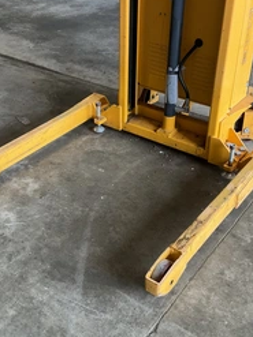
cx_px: 109
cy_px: 162
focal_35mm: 47
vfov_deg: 40.4
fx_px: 458
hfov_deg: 30.8
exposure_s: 1/122
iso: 64
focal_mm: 3
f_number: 1.8
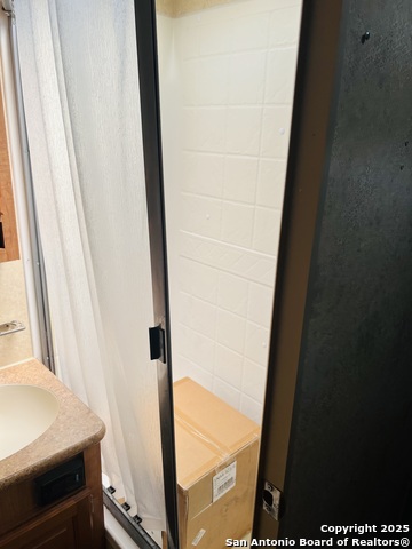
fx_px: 413
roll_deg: -2.2
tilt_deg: -19.4
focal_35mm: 26
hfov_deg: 53.1
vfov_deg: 67.3
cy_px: 274
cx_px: 206
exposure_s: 1/359
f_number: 1.5
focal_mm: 5.7
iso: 50
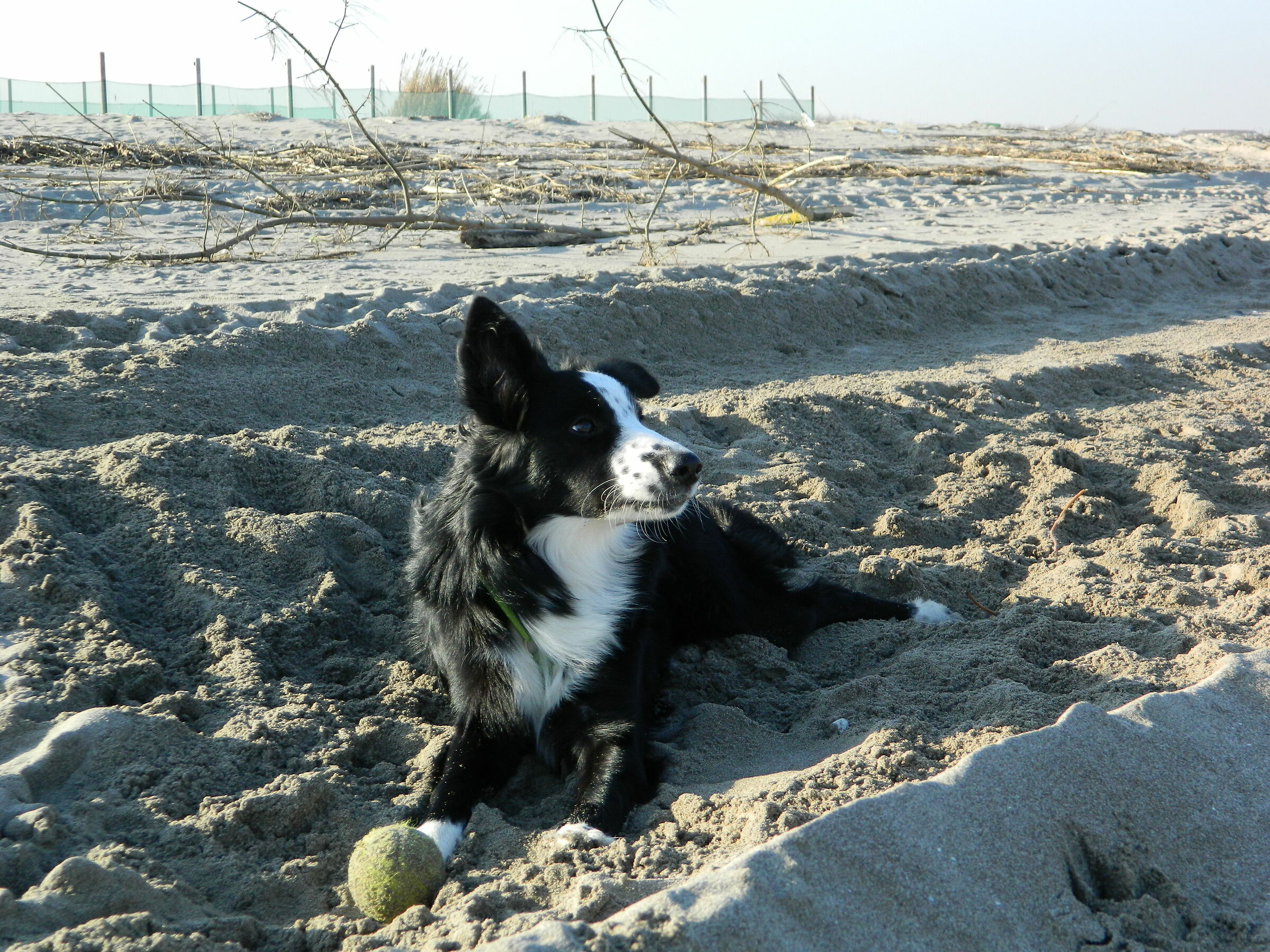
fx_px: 2091
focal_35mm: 57
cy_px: 476
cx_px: 635
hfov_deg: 33.8
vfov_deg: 25.7
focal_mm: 10.2
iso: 140
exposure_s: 1/400
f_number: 3.8
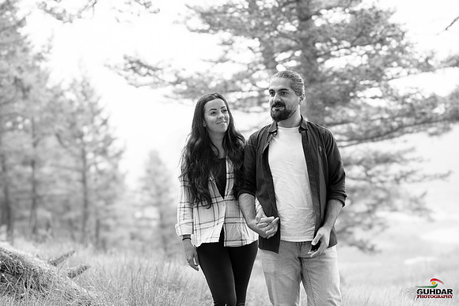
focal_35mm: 35
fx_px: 446
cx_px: 230
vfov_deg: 37.9
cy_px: 153
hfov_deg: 54.4
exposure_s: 1/1600
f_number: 2
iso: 200
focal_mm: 35
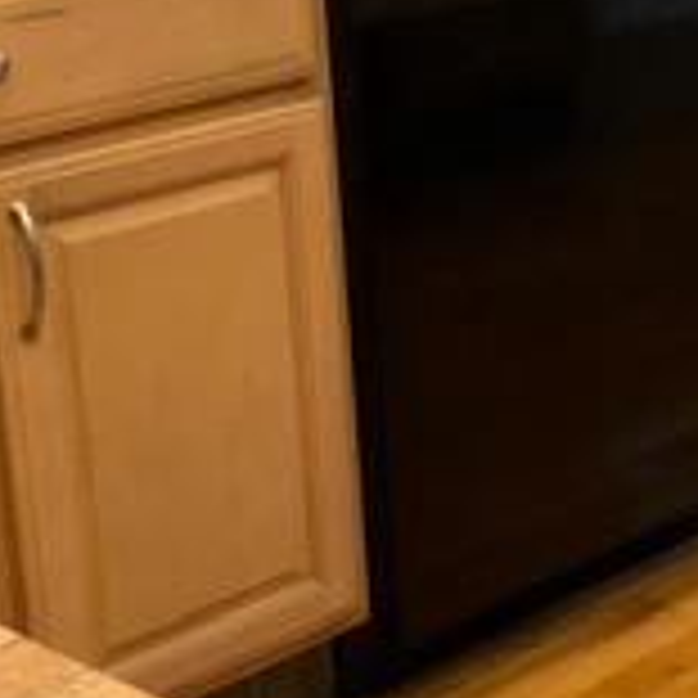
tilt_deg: -16.2
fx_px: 2418
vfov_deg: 16.4
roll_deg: -0.8
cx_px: 856
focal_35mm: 106
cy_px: 252
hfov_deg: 15.8
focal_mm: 3
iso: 200
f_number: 1.8
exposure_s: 1/60
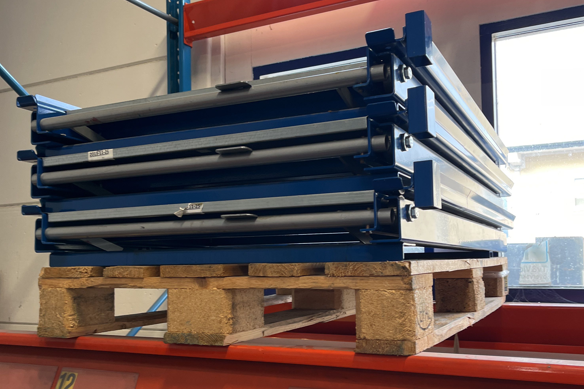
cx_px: 299
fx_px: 600
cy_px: 221
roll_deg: +1.9
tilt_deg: +1.0
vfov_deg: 35.9
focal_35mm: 37
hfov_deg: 51.9
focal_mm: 5.1
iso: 80
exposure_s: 1/50
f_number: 1.6
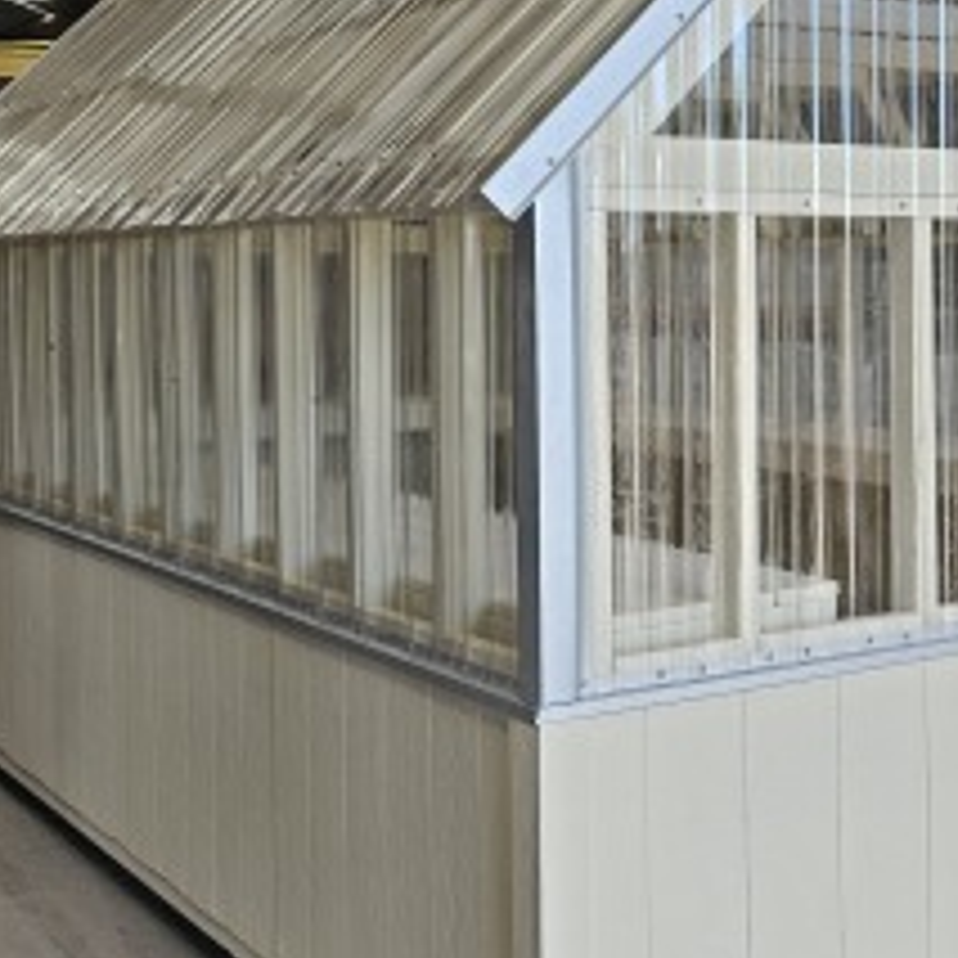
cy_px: 319
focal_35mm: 61
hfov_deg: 27.3
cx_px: 837
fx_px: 1910
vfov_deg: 28.0
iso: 50
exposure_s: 1/207
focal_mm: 6.3
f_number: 1.7
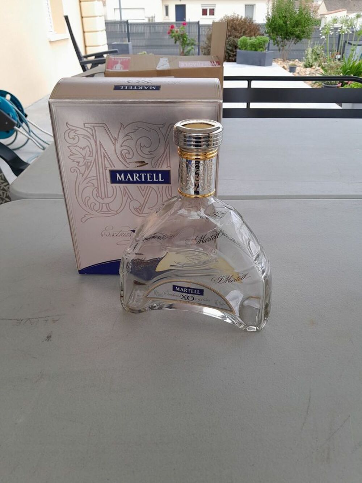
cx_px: 181
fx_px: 362
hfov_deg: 53.1
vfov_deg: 67.3
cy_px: 242
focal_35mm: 26
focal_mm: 3.98
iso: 40
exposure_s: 1/179
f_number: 1.8
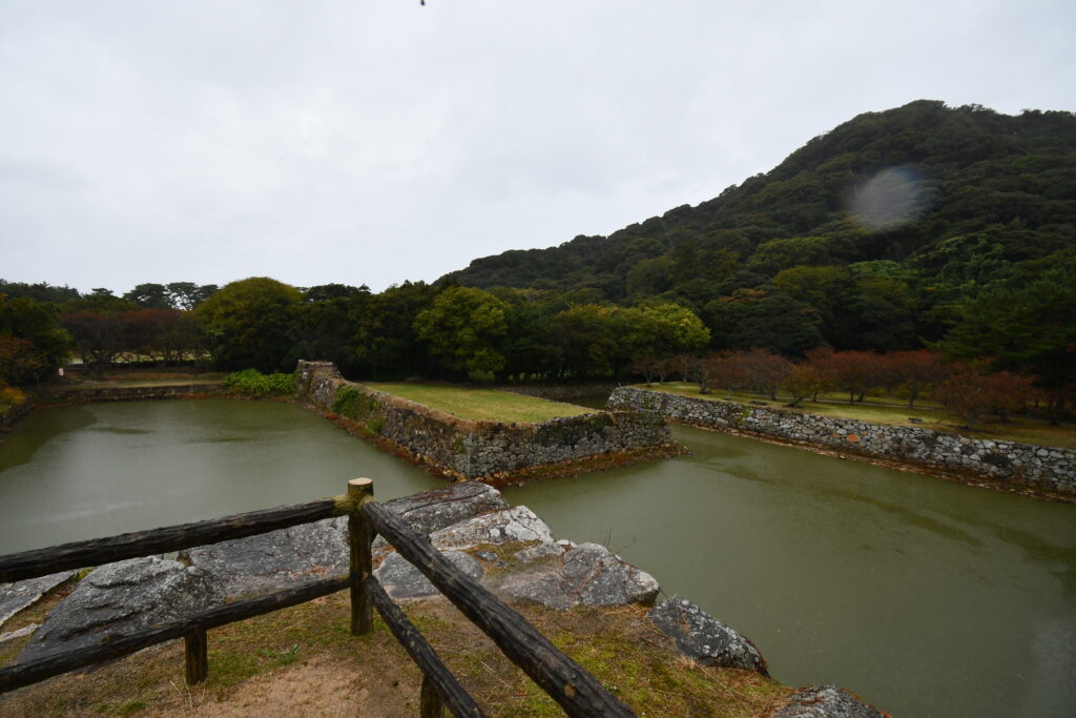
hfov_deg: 100.4
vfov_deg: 77.3
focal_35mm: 15
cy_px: 359
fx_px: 448
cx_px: 538
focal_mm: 10
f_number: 5.6
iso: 280
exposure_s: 1/250
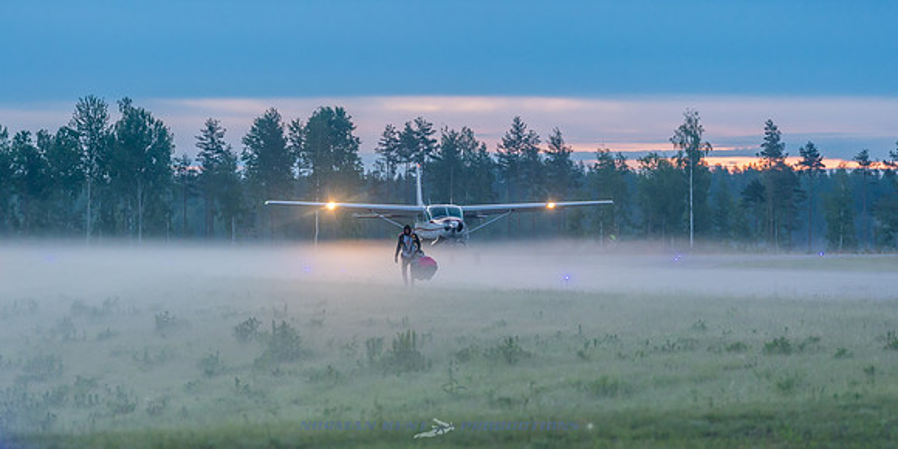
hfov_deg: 10.1
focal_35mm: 219
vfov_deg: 5.1
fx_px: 5081
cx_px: 449
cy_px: 229
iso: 1000
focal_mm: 200
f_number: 4
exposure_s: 1/250
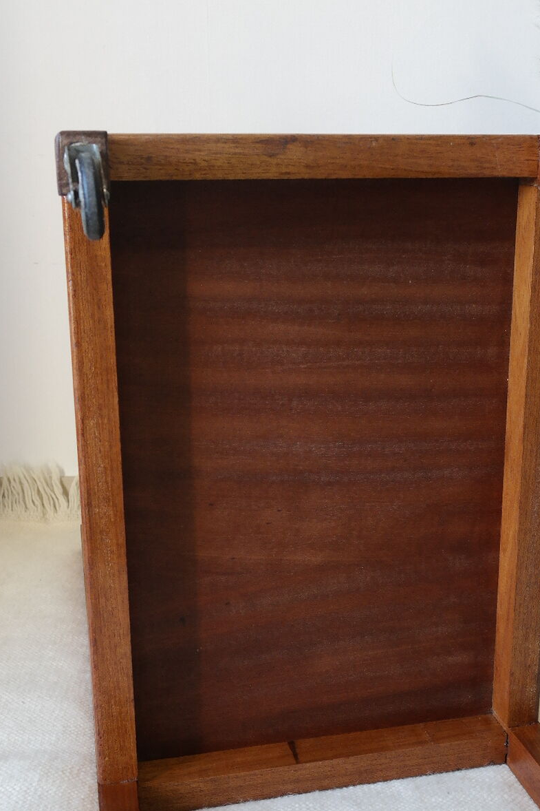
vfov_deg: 44.5
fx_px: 990
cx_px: 337
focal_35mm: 44
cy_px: 423
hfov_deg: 30.4
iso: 800
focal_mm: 20
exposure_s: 1/25
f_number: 5.6
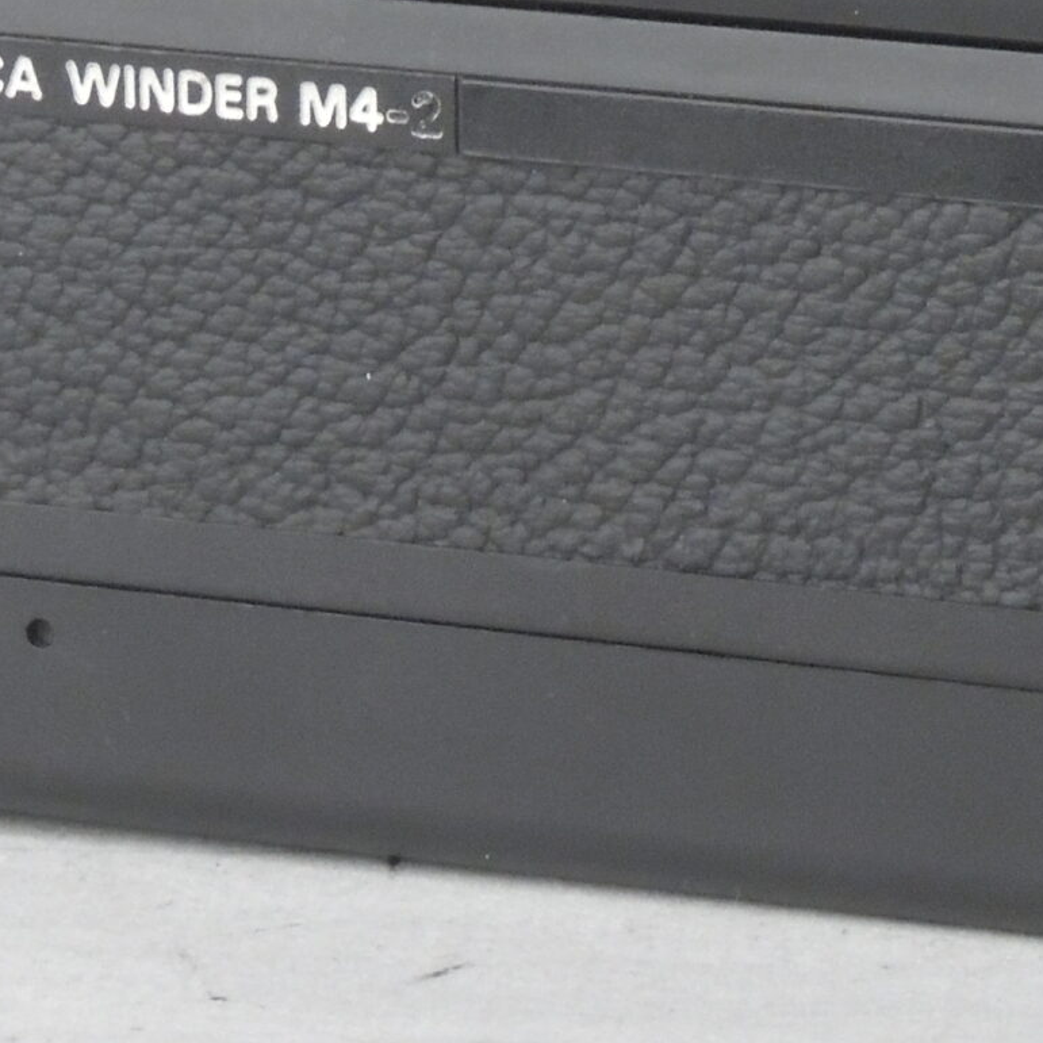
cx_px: 812
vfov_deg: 5.0
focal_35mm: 352
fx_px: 11999
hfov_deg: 5.0
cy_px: -135
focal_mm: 21.4
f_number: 6.7
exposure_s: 1/60
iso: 800
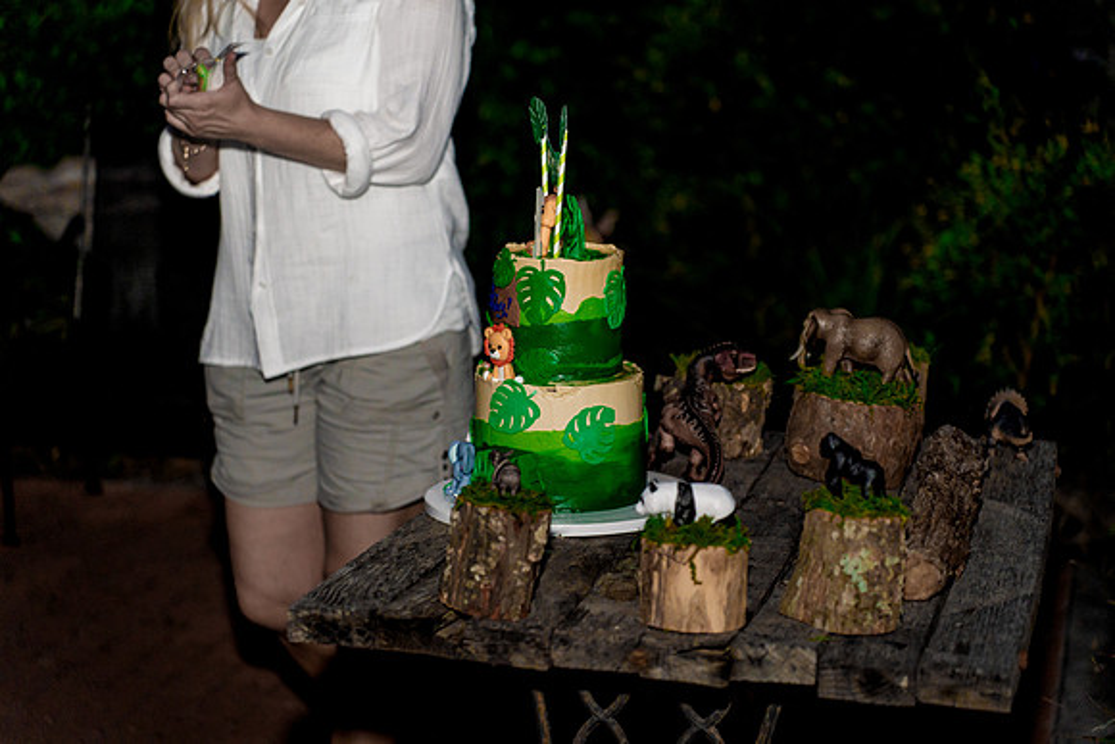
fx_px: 2323
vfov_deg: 18.2
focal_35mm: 75
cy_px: 372
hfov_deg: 27.0
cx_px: 558
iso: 2000
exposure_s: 1/250
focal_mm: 75
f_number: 2.8
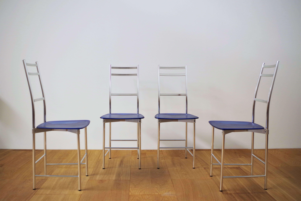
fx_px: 284
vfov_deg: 38.9
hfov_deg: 55.8
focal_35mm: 34
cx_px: 150
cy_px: 100
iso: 200
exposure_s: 1/50
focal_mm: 23.13
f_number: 4
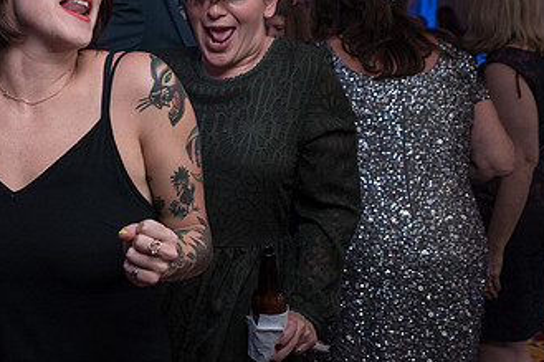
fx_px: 1118
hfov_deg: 26.3
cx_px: 40
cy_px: 211
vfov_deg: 18.4
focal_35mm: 74
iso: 2000
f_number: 5.6
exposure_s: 1/200
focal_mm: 35
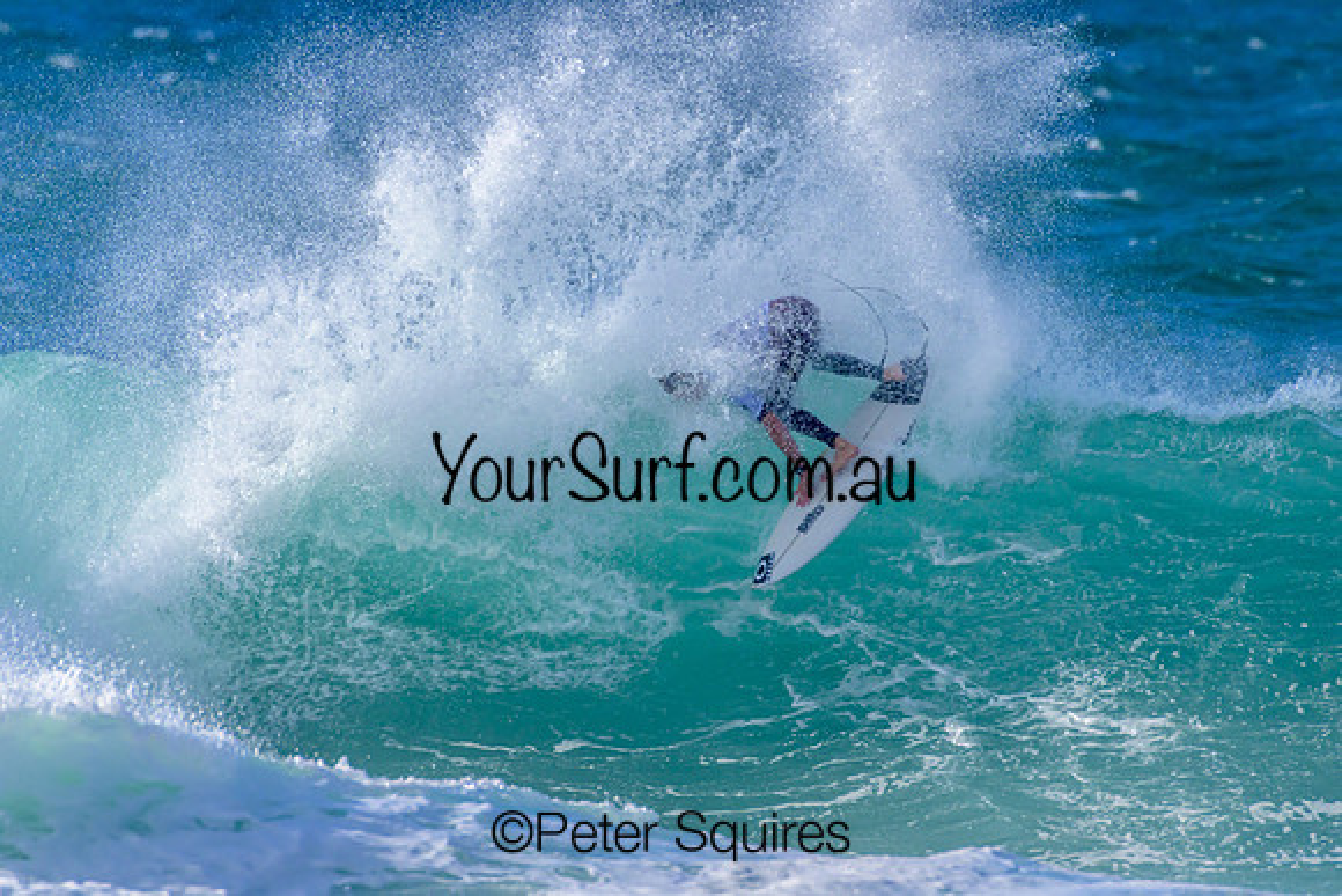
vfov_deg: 1.4
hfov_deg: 2.1
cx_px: 671
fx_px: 37285
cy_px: 448
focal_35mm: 1000
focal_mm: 1000
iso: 900
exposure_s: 1/2500
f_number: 11
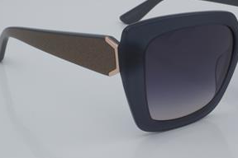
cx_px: 155
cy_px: 56
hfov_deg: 19.6
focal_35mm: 104
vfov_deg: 13.2
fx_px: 688
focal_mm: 50
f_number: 32
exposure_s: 1/4
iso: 100
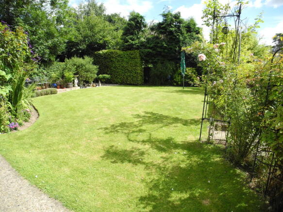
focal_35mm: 28
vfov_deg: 49.7
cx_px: 142
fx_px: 229
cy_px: 106
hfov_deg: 63.5
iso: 100
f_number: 2.8
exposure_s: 1/598
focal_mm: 6
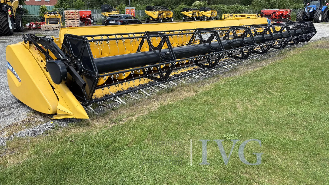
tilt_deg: -12.4
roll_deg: +0.6
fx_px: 253
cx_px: 162
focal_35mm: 29
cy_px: 64
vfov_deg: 39.8
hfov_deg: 66.1
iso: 50
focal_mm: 5.96
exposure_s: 1/1517
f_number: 1.6
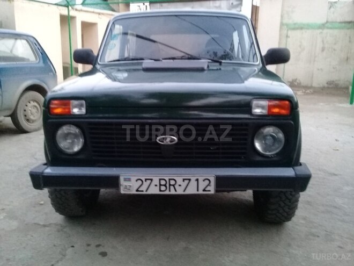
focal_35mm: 31
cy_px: 133
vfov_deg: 45.4
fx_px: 317
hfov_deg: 58.4
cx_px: 177
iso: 320
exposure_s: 1/17
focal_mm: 3.3
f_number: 2.2
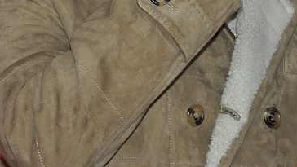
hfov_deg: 4.0
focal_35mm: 544
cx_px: 208
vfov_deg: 2.2
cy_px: -21
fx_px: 4283
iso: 500
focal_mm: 105
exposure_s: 1/200
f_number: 5.6
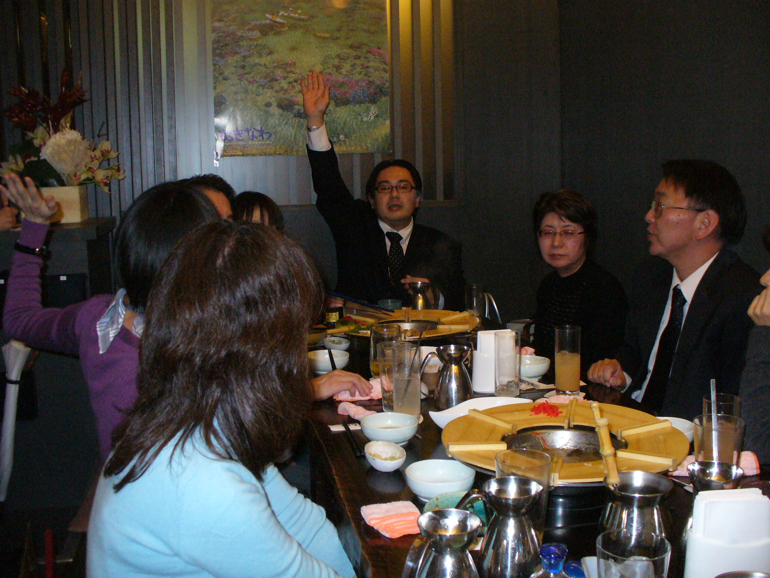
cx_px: 385
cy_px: 289
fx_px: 823
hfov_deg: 50.1
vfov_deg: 38.7
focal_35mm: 37
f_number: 2.8
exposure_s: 1/60
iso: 400
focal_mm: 6.1
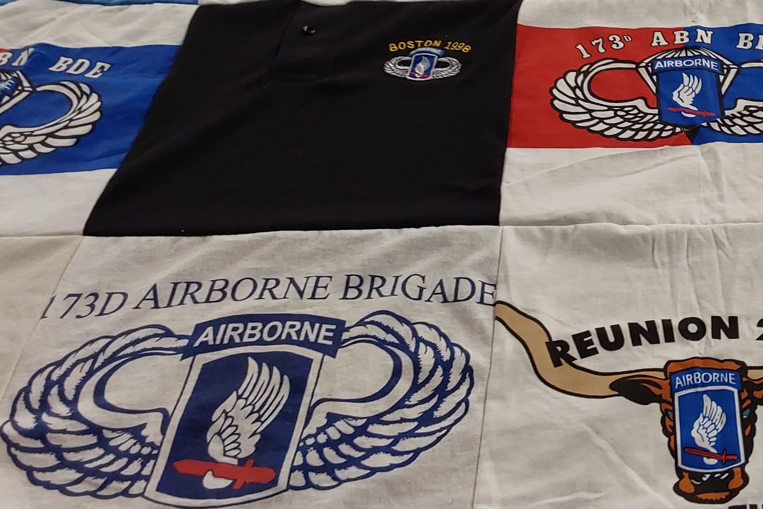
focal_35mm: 52
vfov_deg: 25.6
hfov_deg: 36.8
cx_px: 613
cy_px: 108
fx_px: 1102
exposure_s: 1/60
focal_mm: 2.91
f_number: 1.9
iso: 80
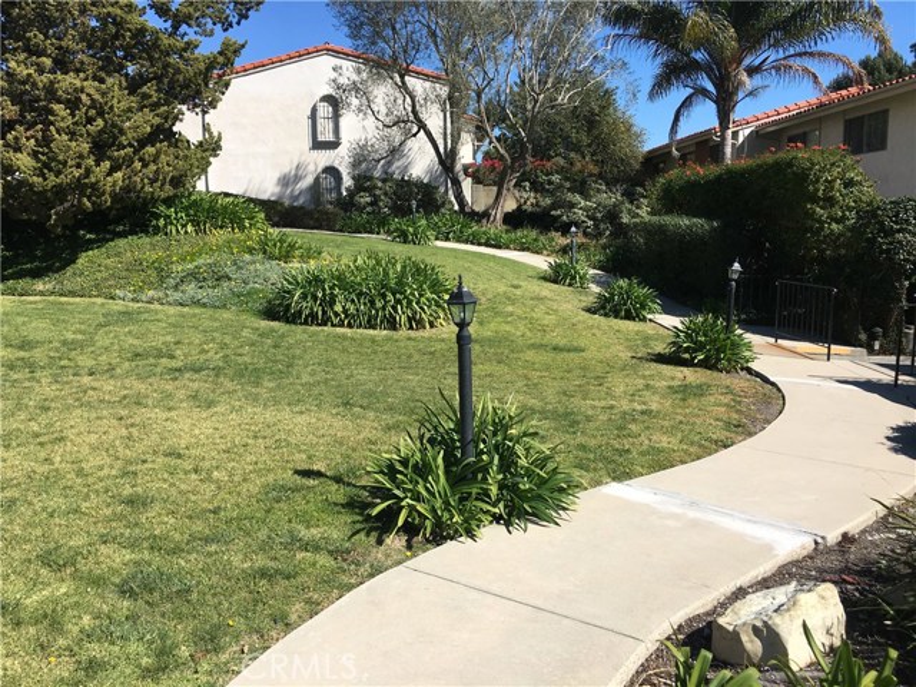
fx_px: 767
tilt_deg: -6.7
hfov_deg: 61.7
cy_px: 344
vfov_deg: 48.2
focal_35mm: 29
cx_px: 458
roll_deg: +0.9
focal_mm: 4.15
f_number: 2.2
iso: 25
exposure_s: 1/2024
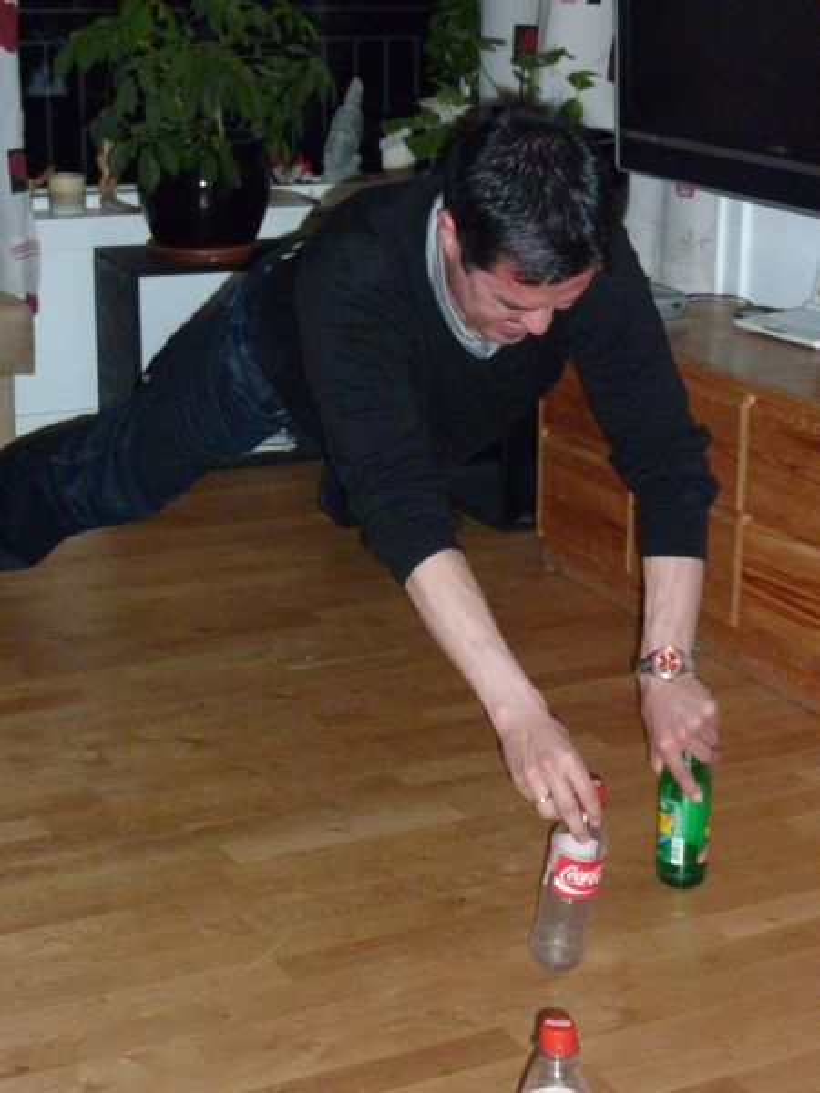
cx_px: 410
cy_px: 546
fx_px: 1990
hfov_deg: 23.3
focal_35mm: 63
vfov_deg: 30.7
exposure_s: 1/125
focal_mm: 10.3
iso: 640
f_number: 4
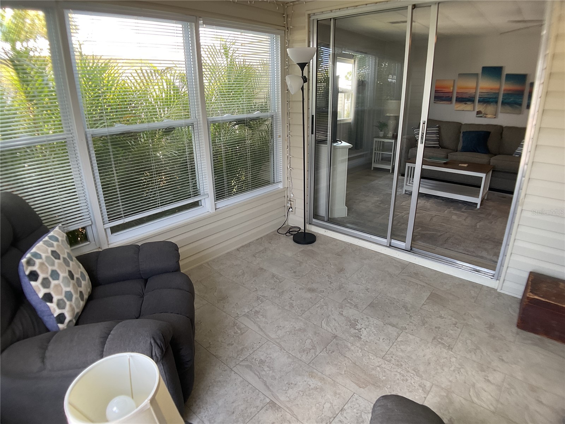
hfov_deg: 61.7
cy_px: 212
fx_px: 473
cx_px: 282
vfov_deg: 48.2
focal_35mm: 29
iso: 50
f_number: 1.8
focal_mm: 3
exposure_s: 1/120
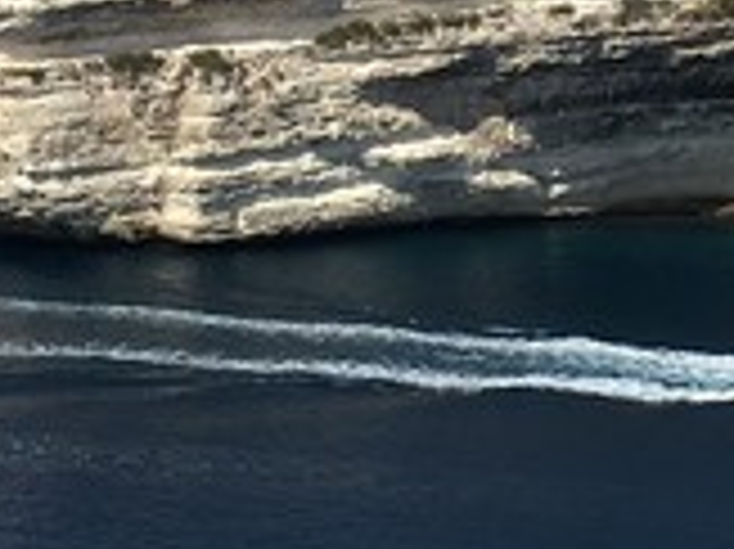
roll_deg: -1.9
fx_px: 3390
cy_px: -83
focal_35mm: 160
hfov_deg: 12.4
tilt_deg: -2.2
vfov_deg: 9.2
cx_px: 333
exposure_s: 1/1923
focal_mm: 4.15
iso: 25
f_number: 2.2
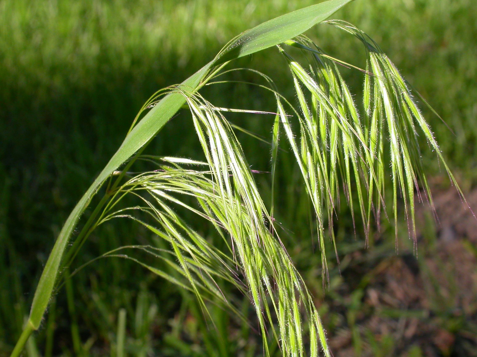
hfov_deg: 25.0
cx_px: 238
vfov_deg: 18.9
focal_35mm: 78
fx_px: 1075
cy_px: 178
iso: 100
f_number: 6.3
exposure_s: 1/118
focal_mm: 16.2
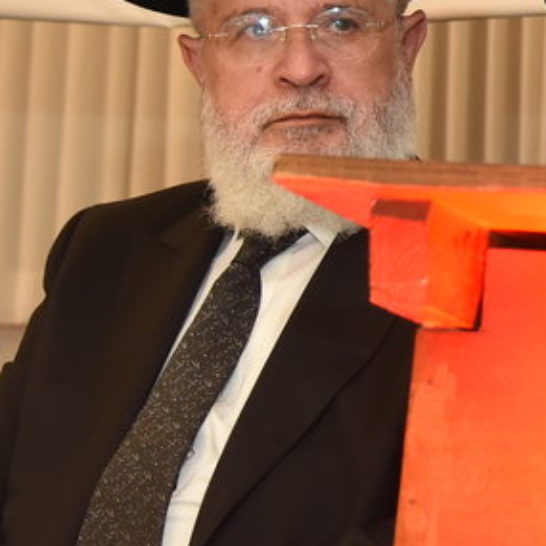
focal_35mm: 192
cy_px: -137
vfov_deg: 9.0
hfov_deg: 8.6
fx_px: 3426
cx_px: 1155
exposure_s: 1/125
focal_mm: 46
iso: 1250
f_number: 5
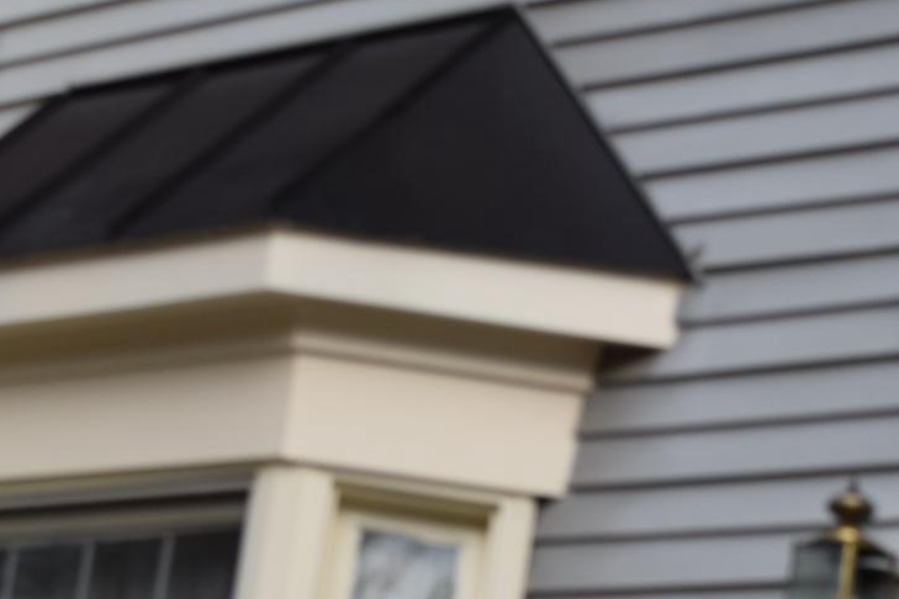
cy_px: 793
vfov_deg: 9.1
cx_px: 761
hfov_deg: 13.8
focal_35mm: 147
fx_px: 3681
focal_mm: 35
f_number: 8
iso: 280
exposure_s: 1/250
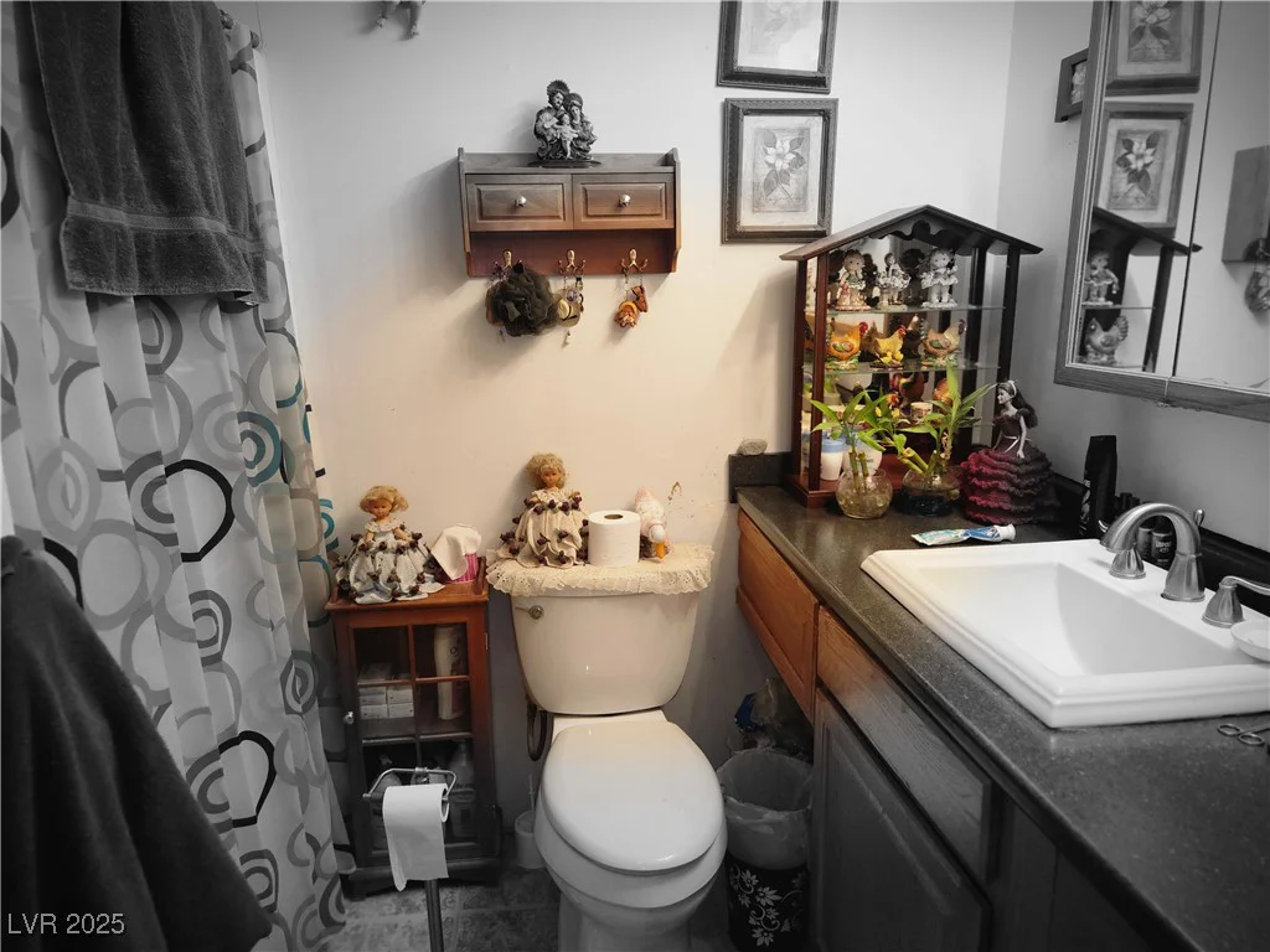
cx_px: 635
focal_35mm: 23
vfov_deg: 58.9
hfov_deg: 73.9
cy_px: 476
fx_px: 844
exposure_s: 1/120
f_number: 1.8
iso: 320
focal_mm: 5.4
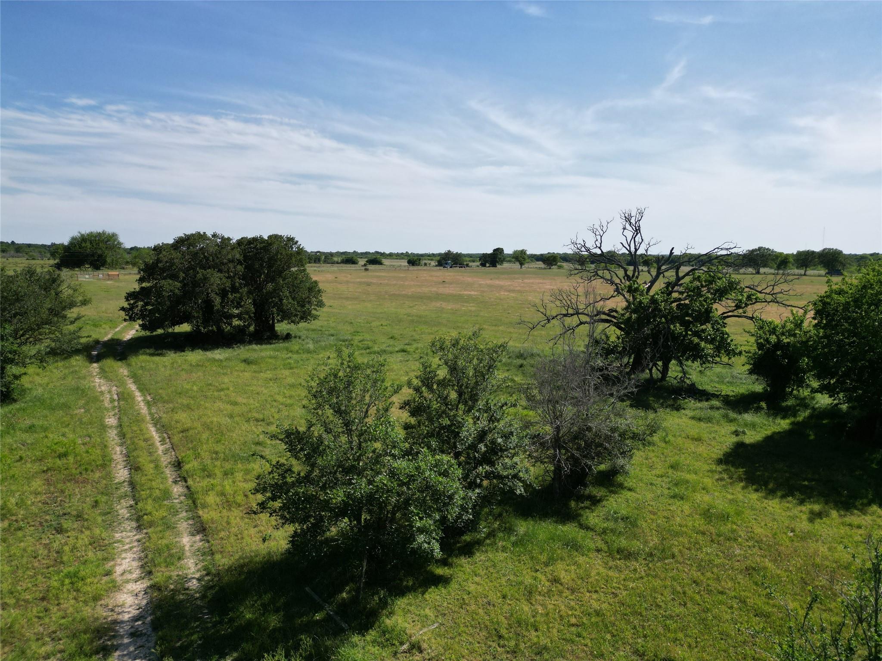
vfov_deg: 56.8
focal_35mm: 24
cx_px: 441
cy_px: 330
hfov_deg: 71.6
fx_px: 612
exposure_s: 1/4000
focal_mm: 6.72
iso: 110
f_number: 1.7
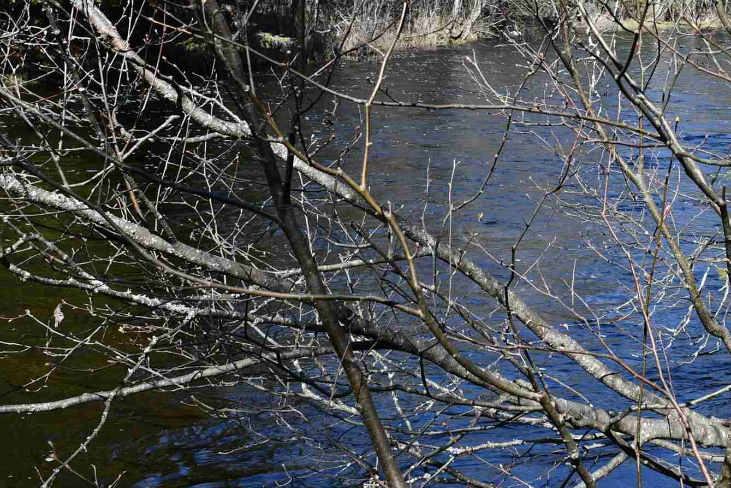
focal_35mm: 78
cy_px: 61
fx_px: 1584
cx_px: 586
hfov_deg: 25.5
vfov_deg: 17.3
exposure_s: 1/250
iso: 140
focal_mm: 23
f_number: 8
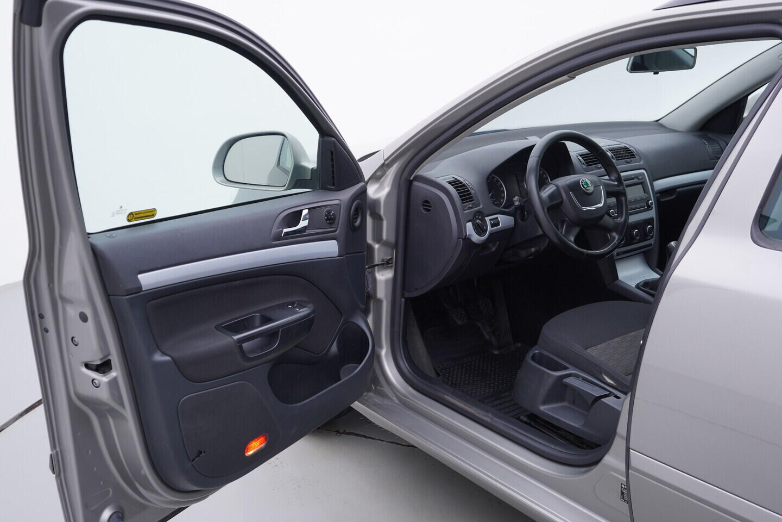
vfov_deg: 36.9
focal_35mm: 36
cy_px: 261
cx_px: 391
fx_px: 782
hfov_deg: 53.1
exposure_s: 1/50
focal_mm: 24
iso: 125
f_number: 3.2
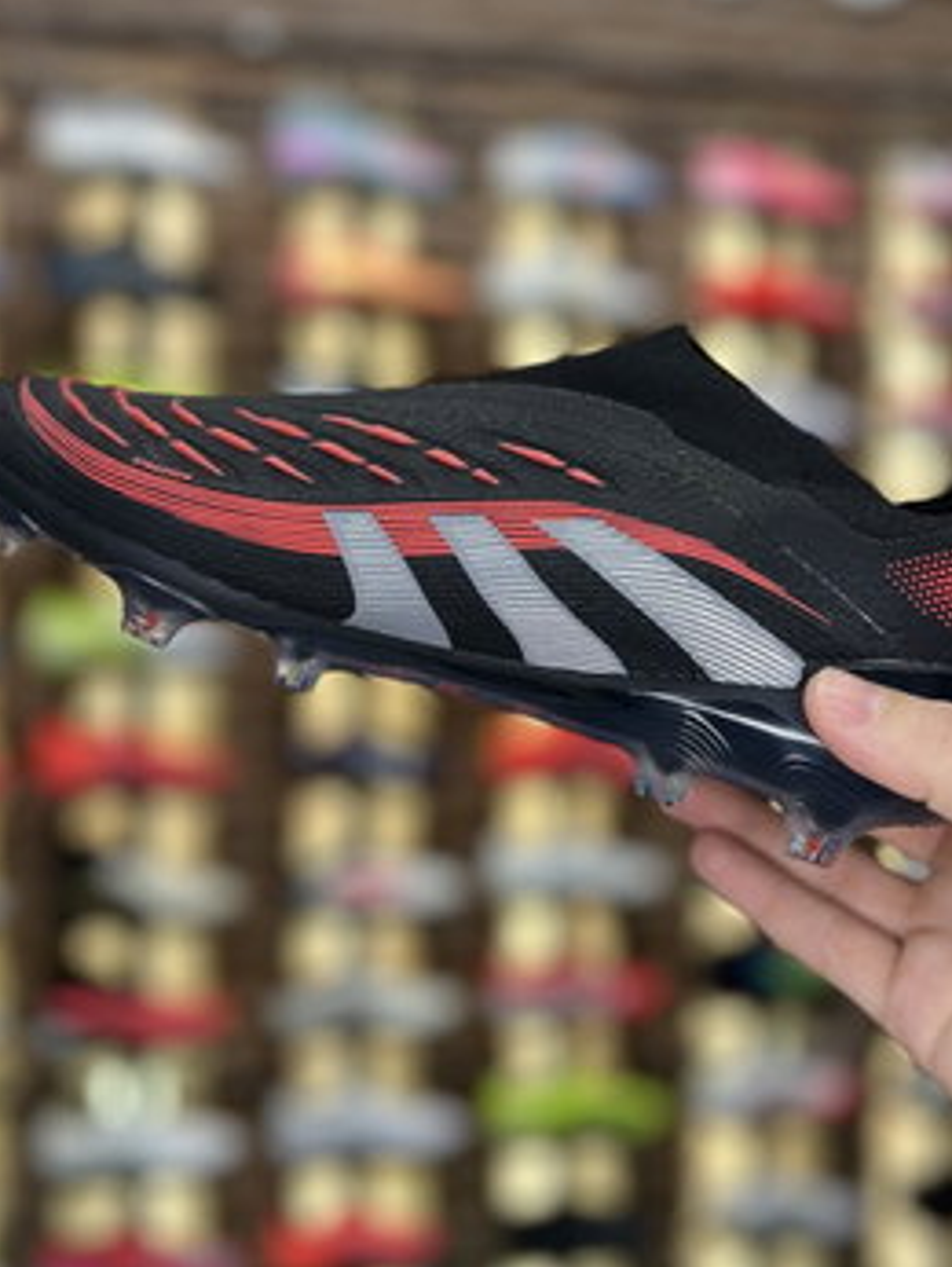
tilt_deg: +0.9
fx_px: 1465
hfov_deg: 36.0
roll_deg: -0.4
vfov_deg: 46.7
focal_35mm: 40
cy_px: 577
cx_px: 527
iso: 100
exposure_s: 1/100
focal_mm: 5.7
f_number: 1.5
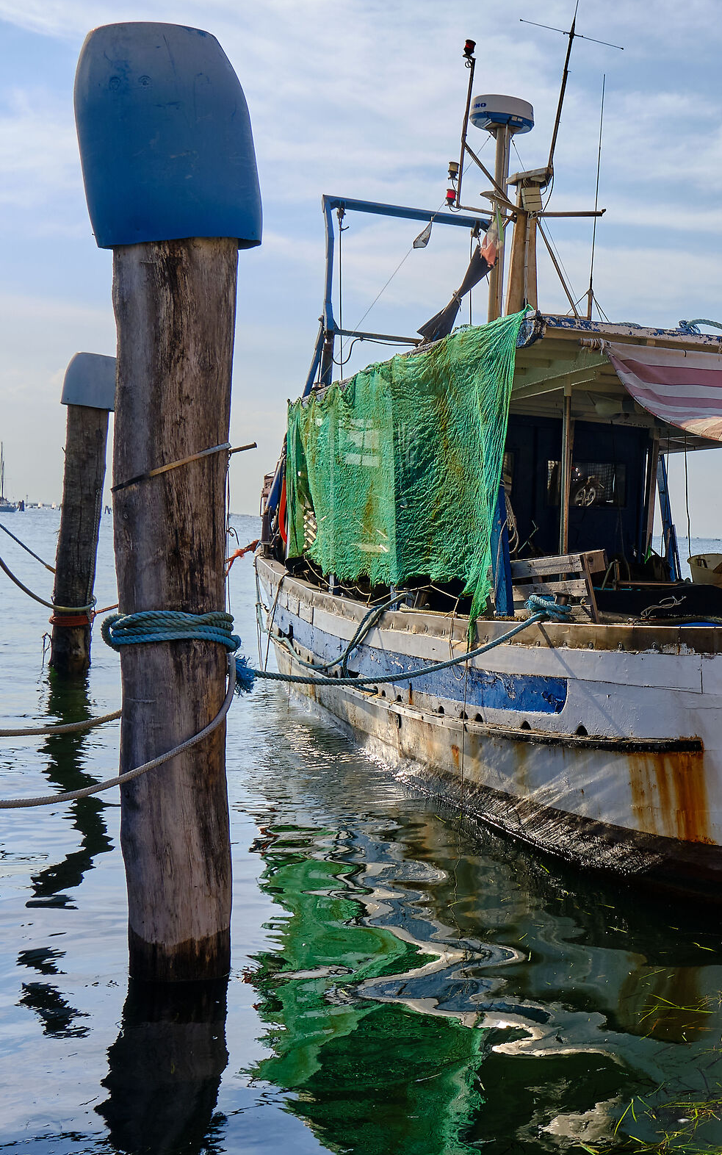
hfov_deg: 27.0
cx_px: 864
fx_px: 1322
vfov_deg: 47.2
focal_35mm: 42
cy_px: 580
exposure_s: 1/80
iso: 200
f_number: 9
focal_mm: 18
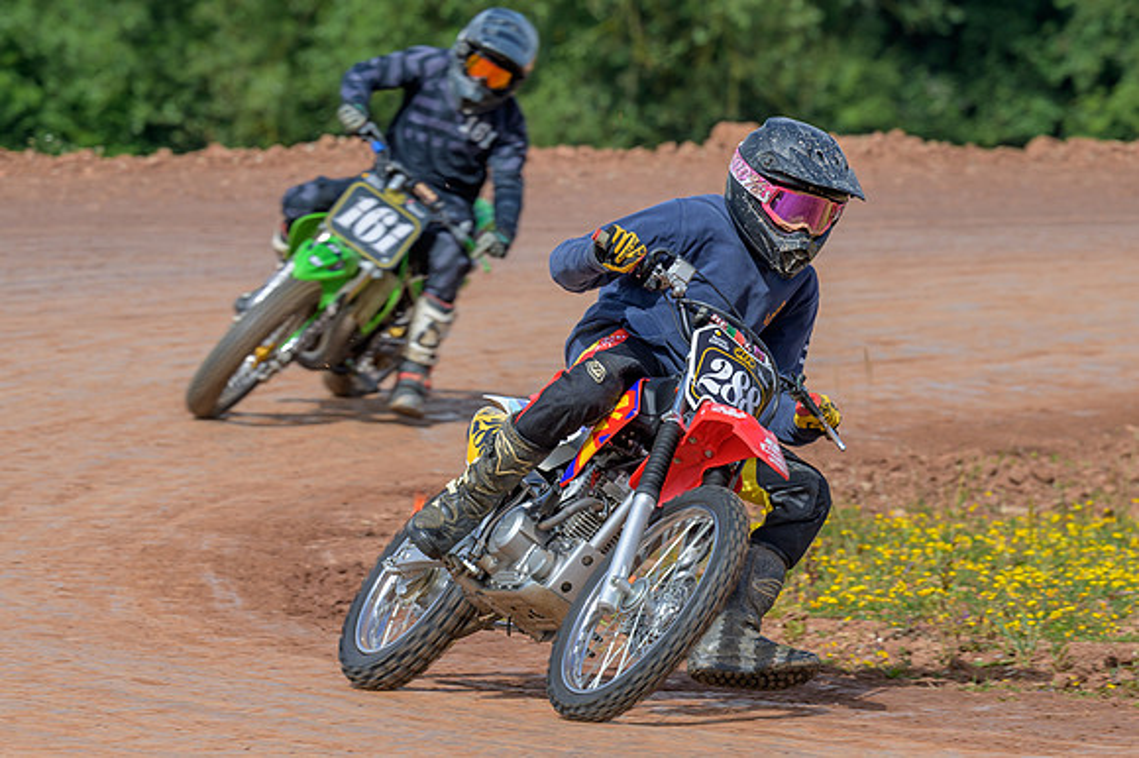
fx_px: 10027
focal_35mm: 317
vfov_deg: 4.3
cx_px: 610
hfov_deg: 6.5
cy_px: 487
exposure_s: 1/400
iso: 72
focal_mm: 165
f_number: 5
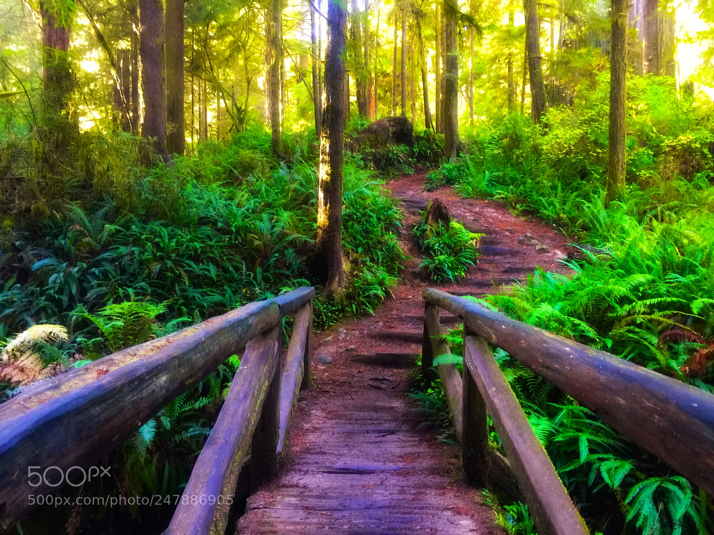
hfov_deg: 61.7
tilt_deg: -0.4
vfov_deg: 48.2
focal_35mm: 29
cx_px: 357
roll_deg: -1.7
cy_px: 268
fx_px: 598
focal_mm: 4.15
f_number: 2.2
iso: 80
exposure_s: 1/4
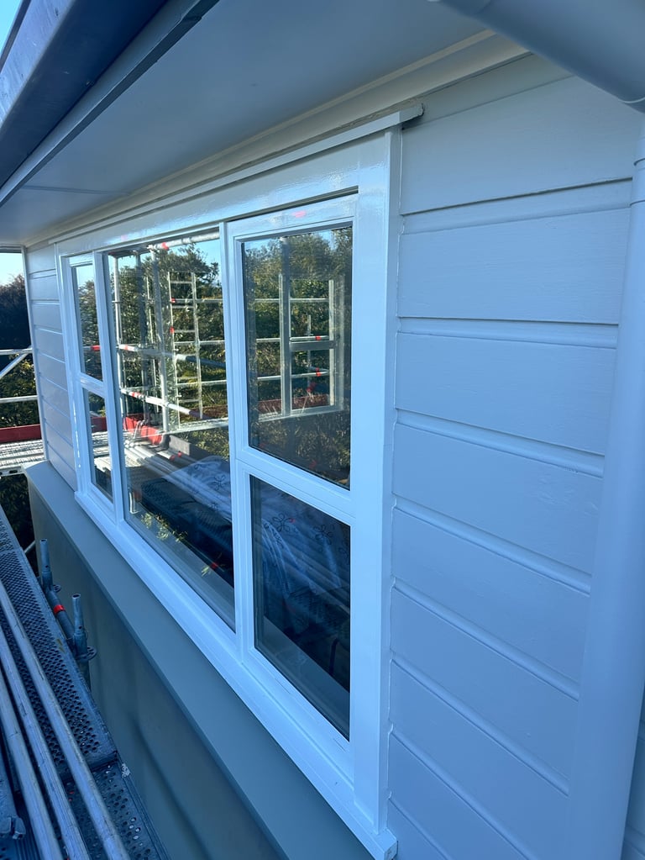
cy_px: 430
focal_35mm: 24
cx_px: 322
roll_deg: -1.0
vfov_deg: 71.6
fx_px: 596
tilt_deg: -12.2
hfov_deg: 56.8
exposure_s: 1/1321
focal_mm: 6.86
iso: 80
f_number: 1.78
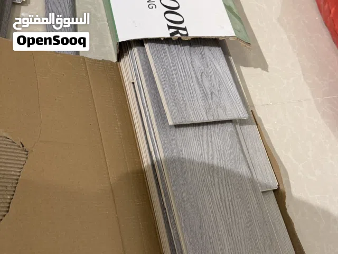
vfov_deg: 56.8
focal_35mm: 24
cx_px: 169
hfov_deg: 71.6
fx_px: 234
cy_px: 127
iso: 200
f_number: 1.78
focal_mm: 6.76
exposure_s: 1/100
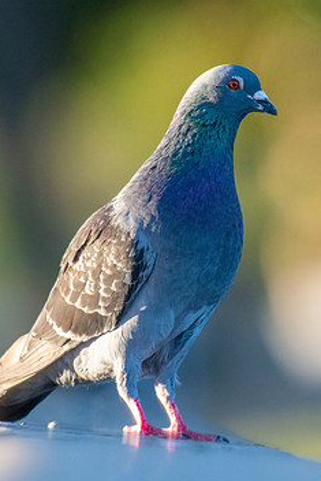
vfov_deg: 1.7
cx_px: 185
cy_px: 190
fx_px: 16006
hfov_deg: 1.1
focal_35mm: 1198
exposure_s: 1/1250
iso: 1800
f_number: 5.6
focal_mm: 500
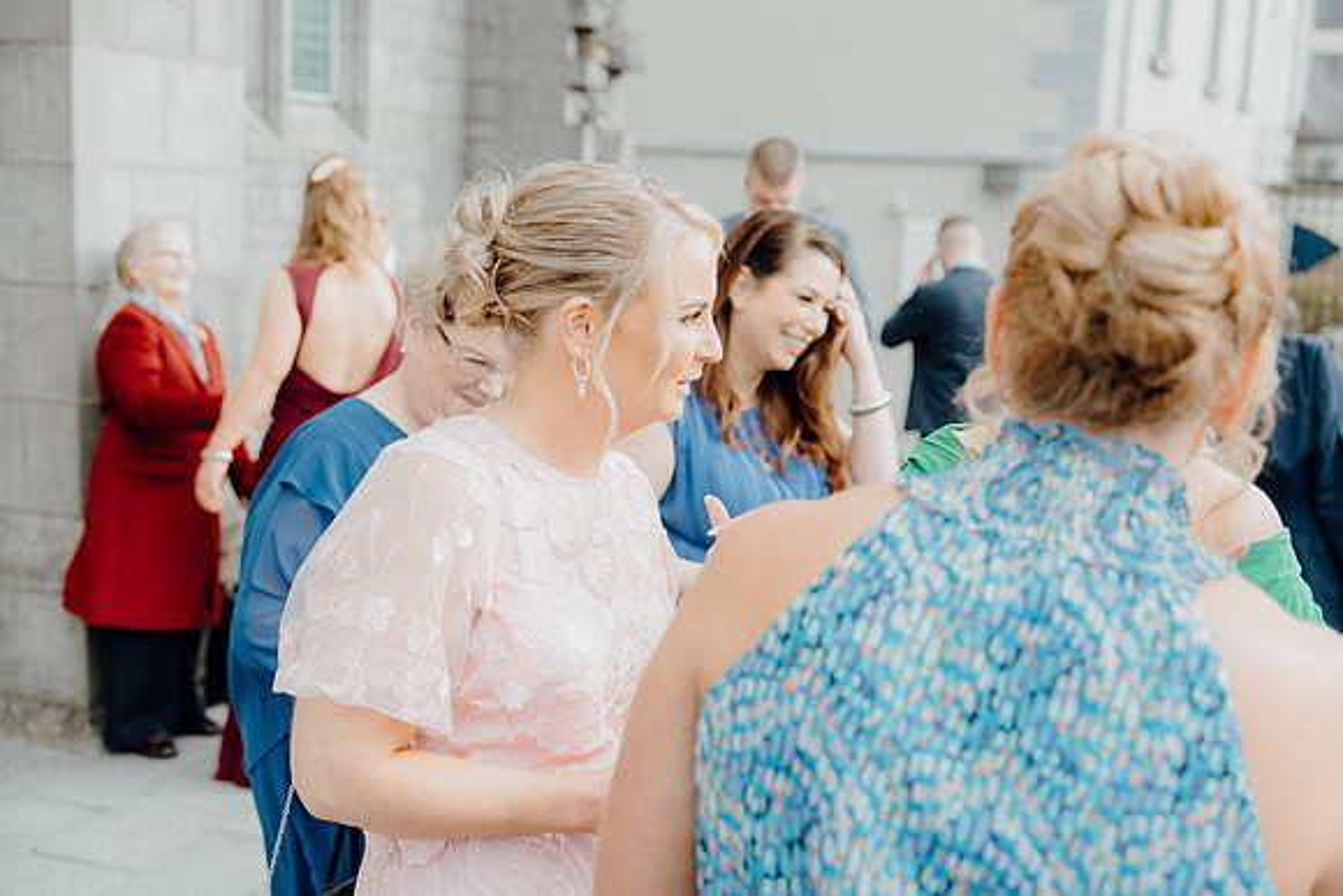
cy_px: 448
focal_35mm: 45
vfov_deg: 29.9
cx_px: 672
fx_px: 1679
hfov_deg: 43.6
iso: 125
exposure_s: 1/200
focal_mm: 45
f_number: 3.5
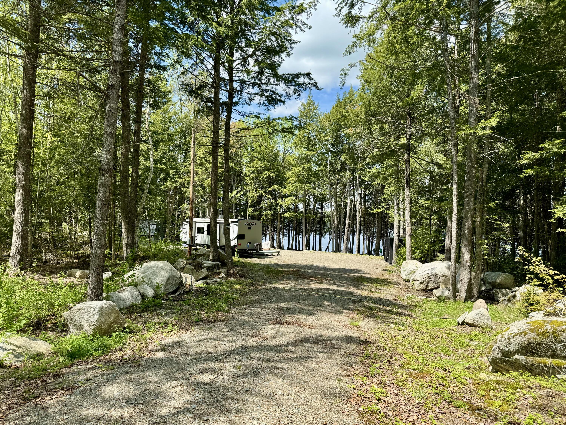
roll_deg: -1.5
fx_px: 392
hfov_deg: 71.6
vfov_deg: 56.8
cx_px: 283
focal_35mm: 24
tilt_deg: +0.0
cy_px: 212
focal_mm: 6.76
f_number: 1.78
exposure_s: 1/1818
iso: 80
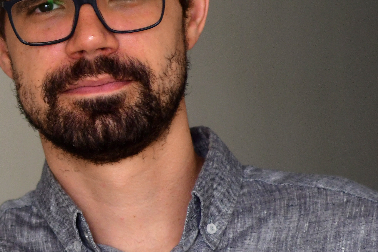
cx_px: -36
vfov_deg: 1.7
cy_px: 156
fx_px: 8588
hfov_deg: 2.5
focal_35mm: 818
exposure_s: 1/500
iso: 400
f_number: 5.6
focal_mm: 200
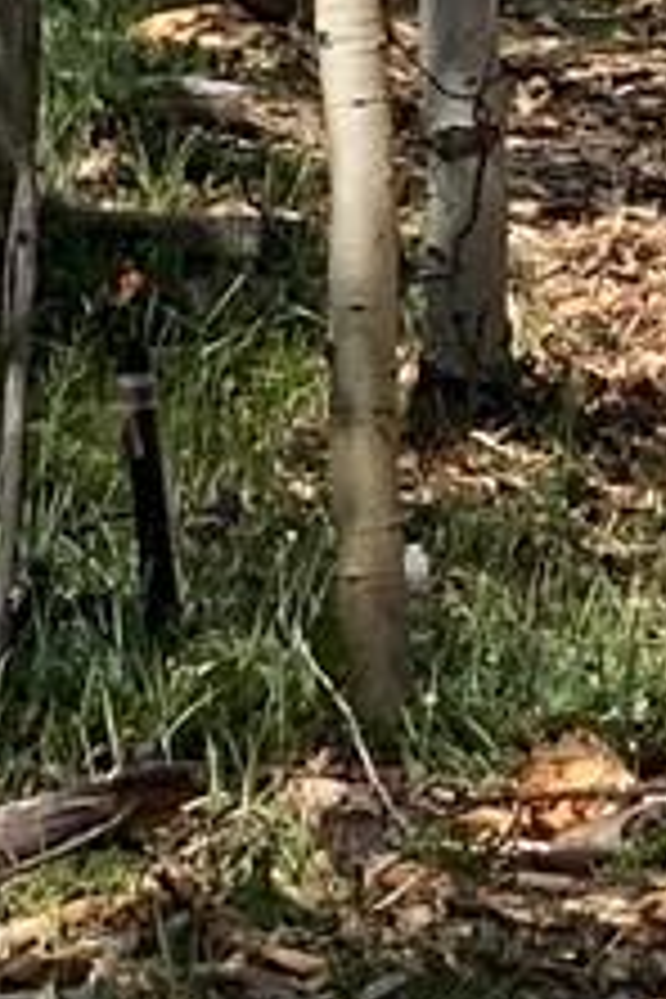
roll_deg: -0.4
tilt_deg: +4.8
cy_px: -1022
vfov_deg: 5.2
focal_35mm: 390
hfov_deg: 3.3
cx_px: 2925
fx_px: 10822
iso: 16
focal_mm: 6
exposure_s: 1/872
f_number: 2.4
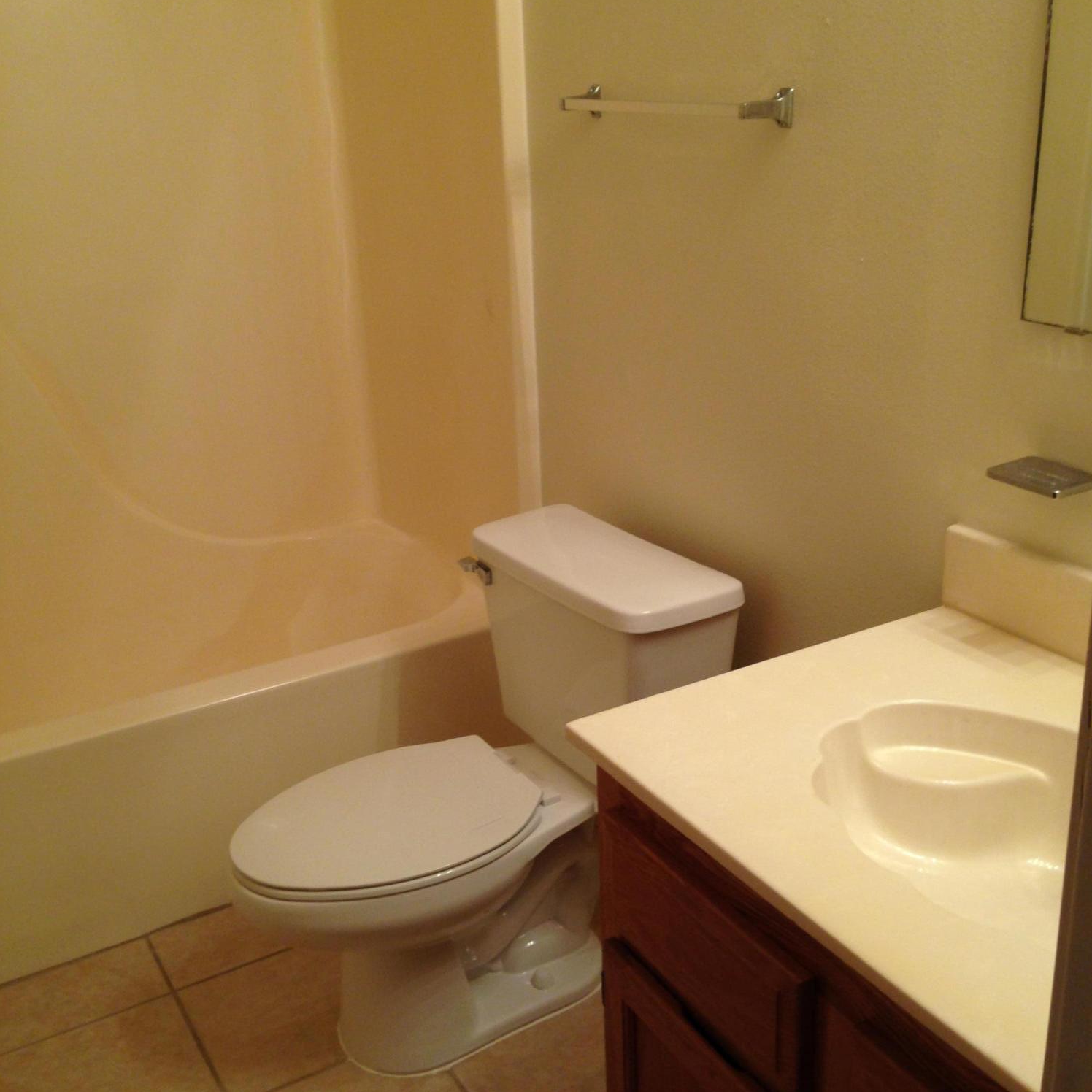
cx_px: 546
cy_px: 534
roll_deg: +0.6
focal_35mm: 39
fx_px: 1392
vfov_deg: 42.8
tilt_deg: -19.8
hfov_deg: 42.8
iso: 64
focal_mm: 4.12
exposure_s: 1/20
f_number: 2.4
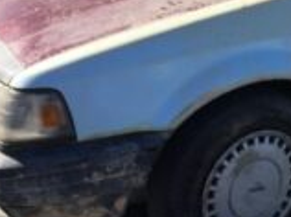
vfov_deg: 15.5
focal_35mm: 92
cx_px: 319
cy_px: -34
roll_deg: -2.4
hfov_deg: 20.4
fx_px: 772
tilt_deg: -15.1
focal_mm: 4.15
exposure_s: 1/1522
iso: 32
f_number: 2.2
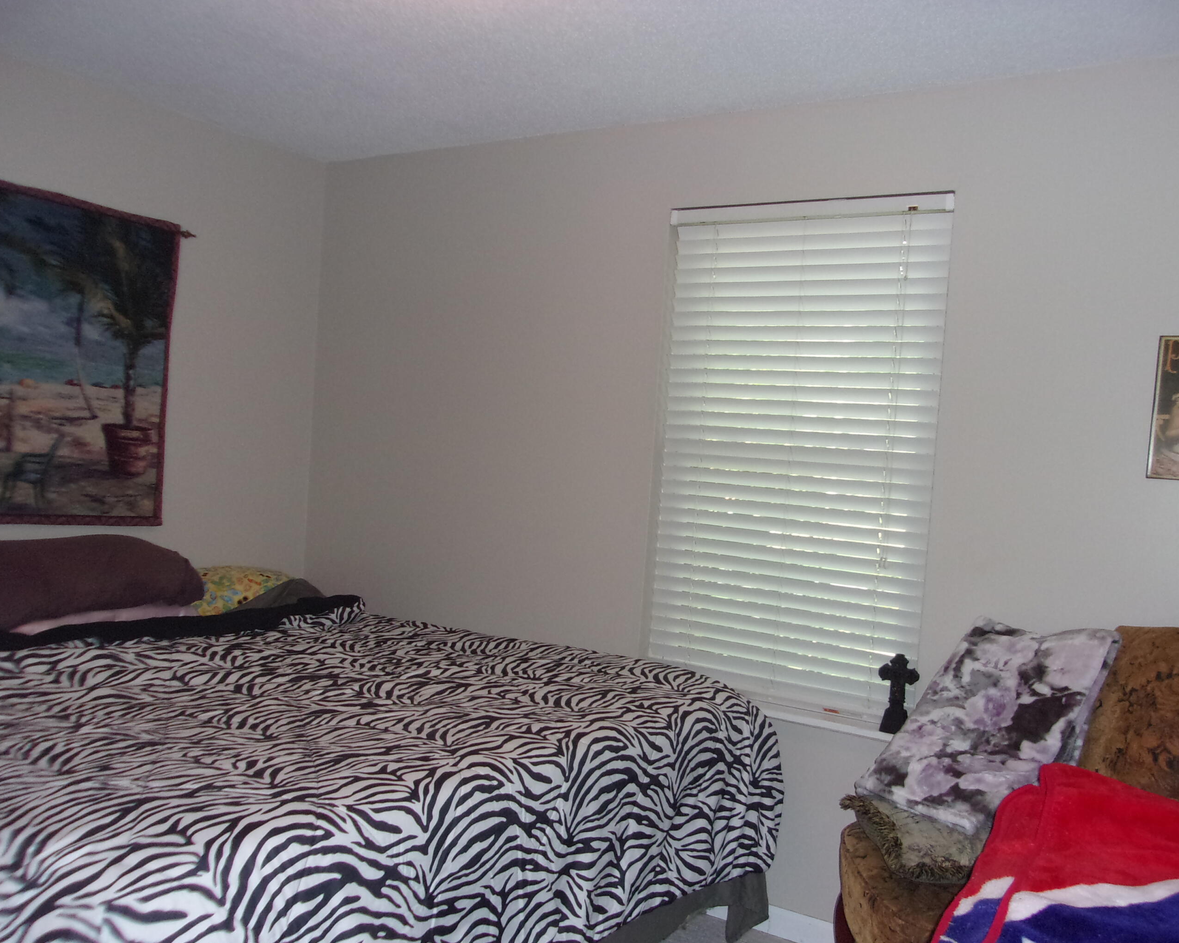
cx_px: 668
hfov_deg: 57.0
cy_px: 500
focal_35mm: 31
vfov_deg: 47.1
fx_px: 1082
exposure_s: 1/34
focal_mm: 4.9
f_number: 3
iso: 200
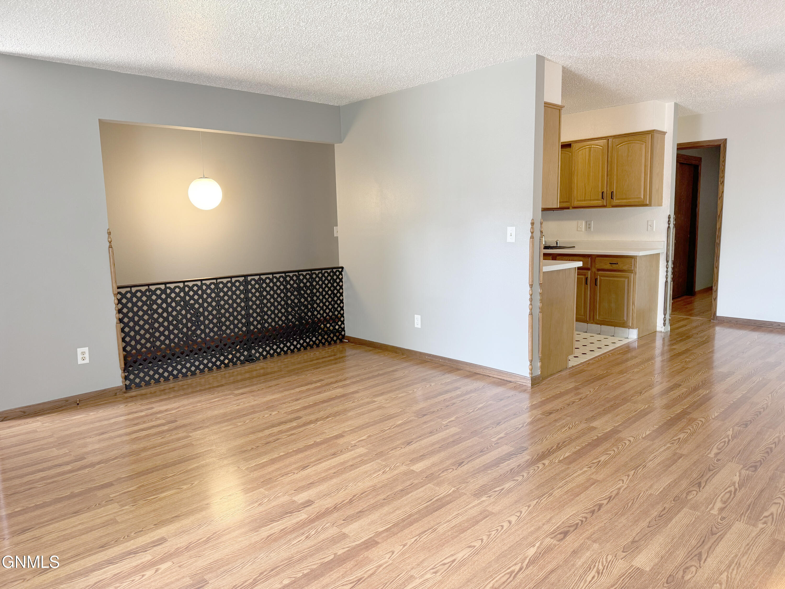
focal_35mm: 24
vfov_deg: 56.8
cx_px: 392
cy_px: 294
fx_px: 544
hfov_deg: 71.6
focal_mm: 6.76
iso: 160
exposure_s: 1/60
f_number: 1.78
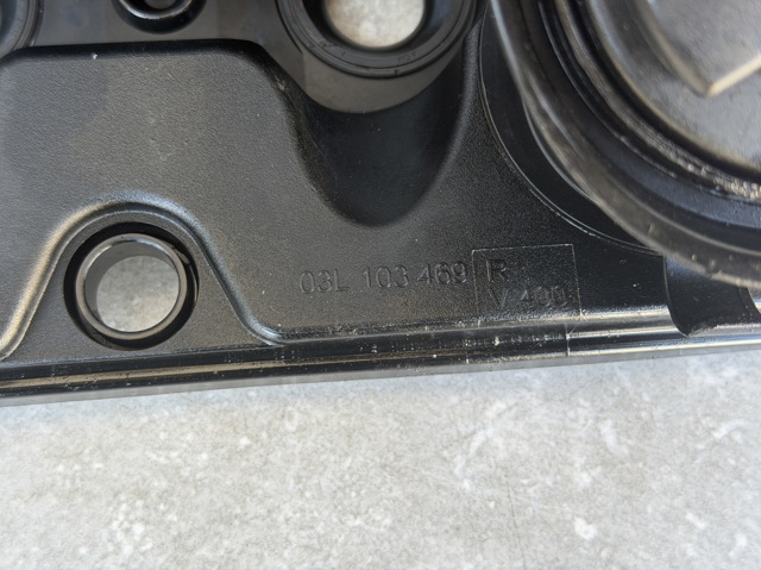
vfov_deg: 30.2
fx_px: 1054
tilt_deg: -79.3
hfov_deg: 39.7
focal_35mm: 48
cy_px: 285
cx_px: 380
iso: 100
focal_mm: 6.76
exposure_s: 1/76
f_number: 1.78
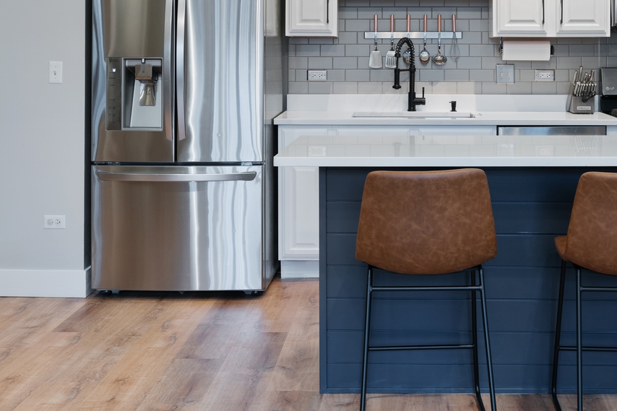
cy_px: 53
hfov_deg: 35.9
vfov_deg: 24.0
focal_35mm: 55
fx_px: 942
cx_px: 407
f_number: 8
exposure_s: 1/2
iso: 320
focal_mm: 29
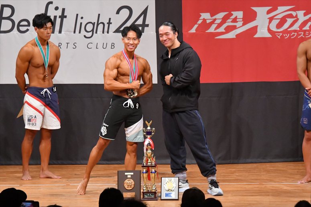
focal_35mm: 255
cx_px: 156
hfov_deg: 8.1
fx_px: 2202
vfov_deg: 5.4
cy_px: 104
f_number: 5.6
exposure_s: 1/400
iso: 8000
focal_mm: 170
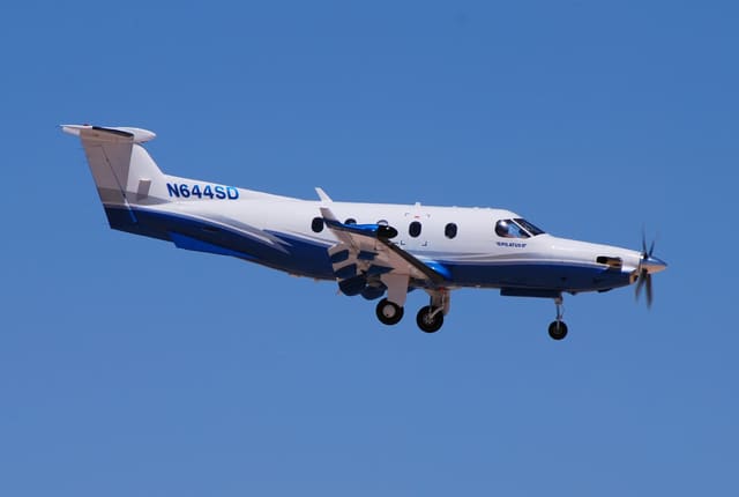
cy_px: 248
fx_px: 6173
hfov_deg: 6.9
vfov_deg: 4.6
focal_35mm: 300
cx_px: 370
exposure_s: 1/500
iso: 100
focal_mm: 200
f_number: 10
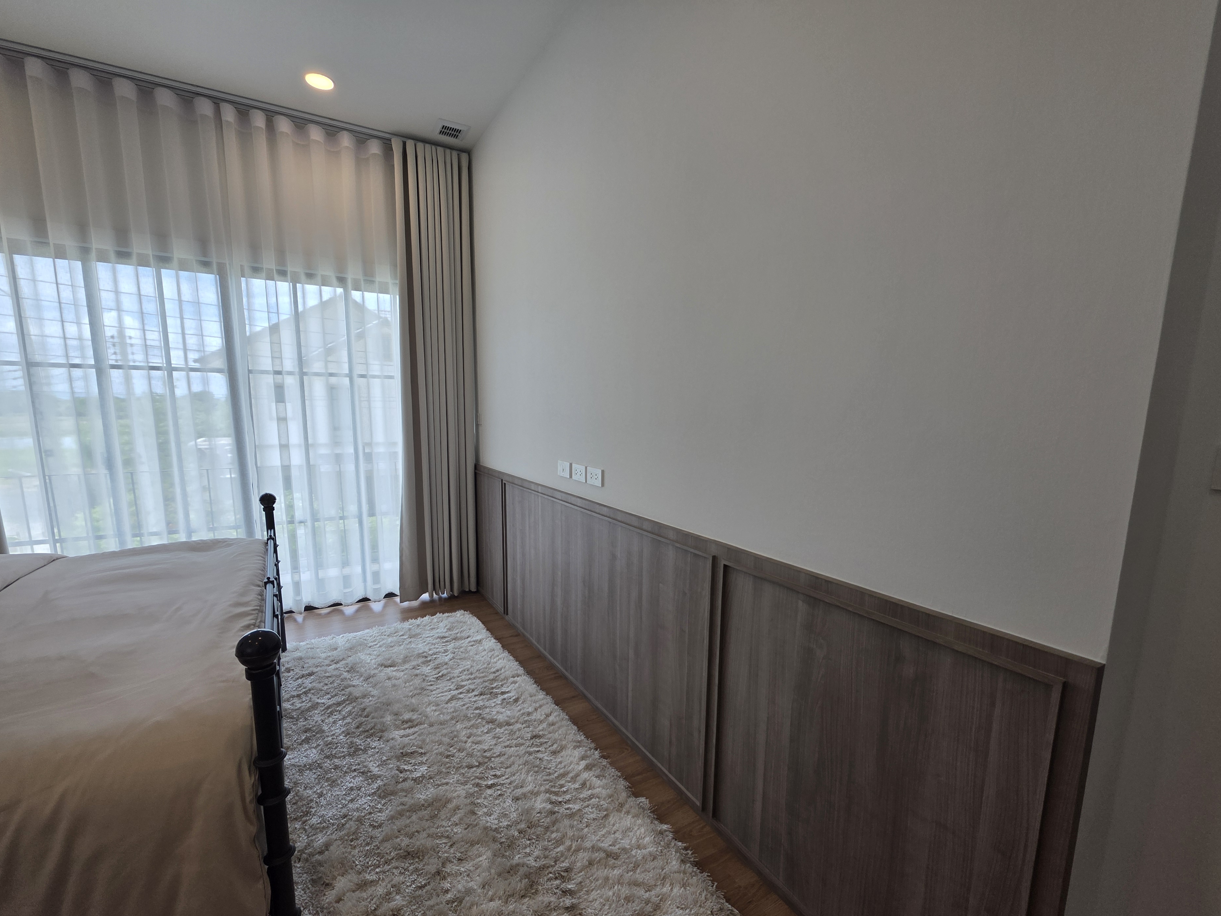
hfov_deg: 102.1
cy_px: 488
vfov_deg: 85.6
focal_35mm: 14
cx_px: 602
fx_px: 494
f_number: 1.9
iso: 40
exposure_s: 1/267
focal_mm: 2.2
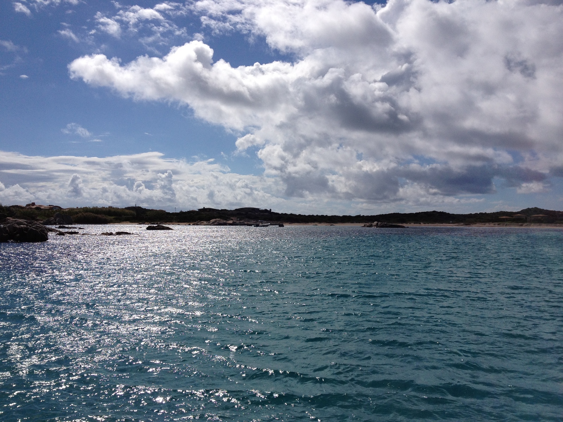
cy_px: 211
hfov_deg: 52.6
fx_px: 569
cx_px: 282
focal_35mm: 35
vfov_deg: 40.7
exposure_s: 1/7937
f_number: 2.4
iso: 64
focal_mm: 4.28
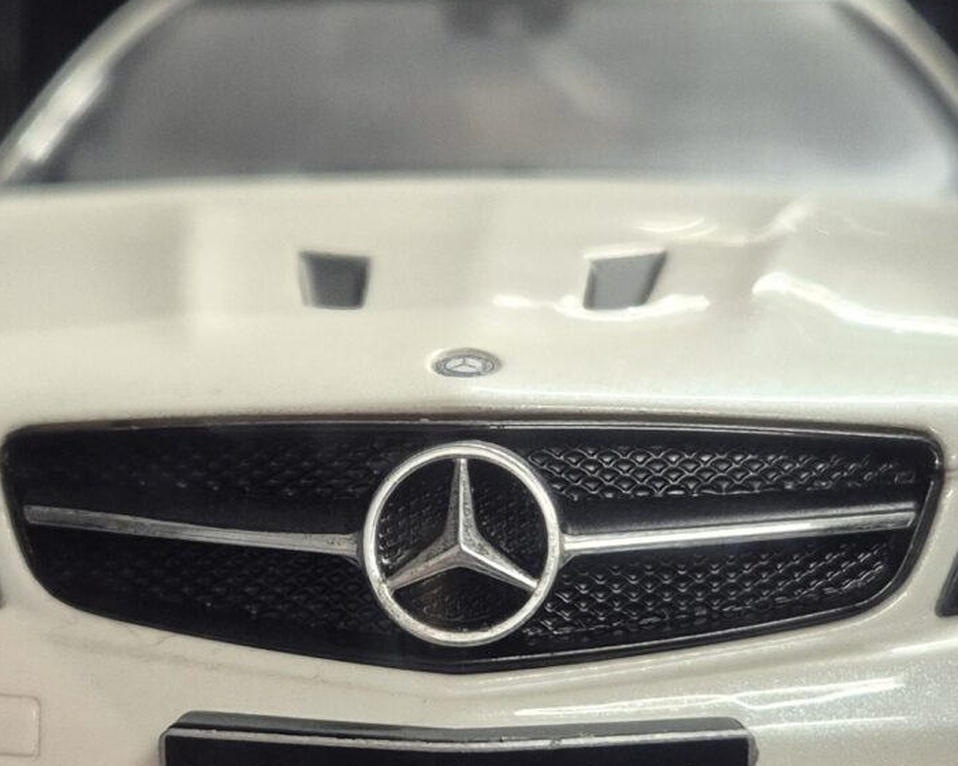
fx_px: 2325
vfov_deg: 18.7
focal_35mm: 82
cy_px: 445
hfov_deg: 23.3
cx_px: 411
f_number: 1.8
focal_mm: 5.4
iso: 400
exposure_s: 1/100
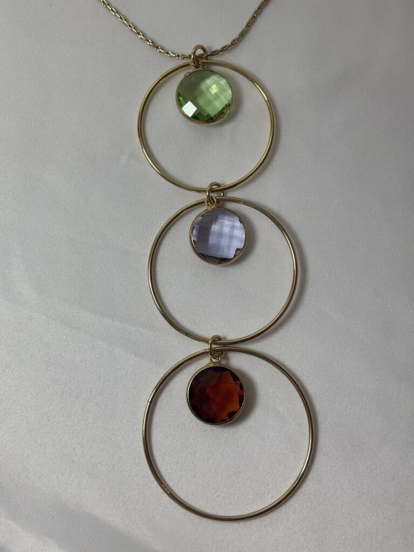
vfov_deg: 36.8
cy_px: 276
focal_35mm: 52
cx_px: 207
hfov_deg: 28.0
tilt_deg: -81.4
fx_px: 829
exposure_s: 1/391
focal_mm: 5.96
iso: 32
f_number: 1.6
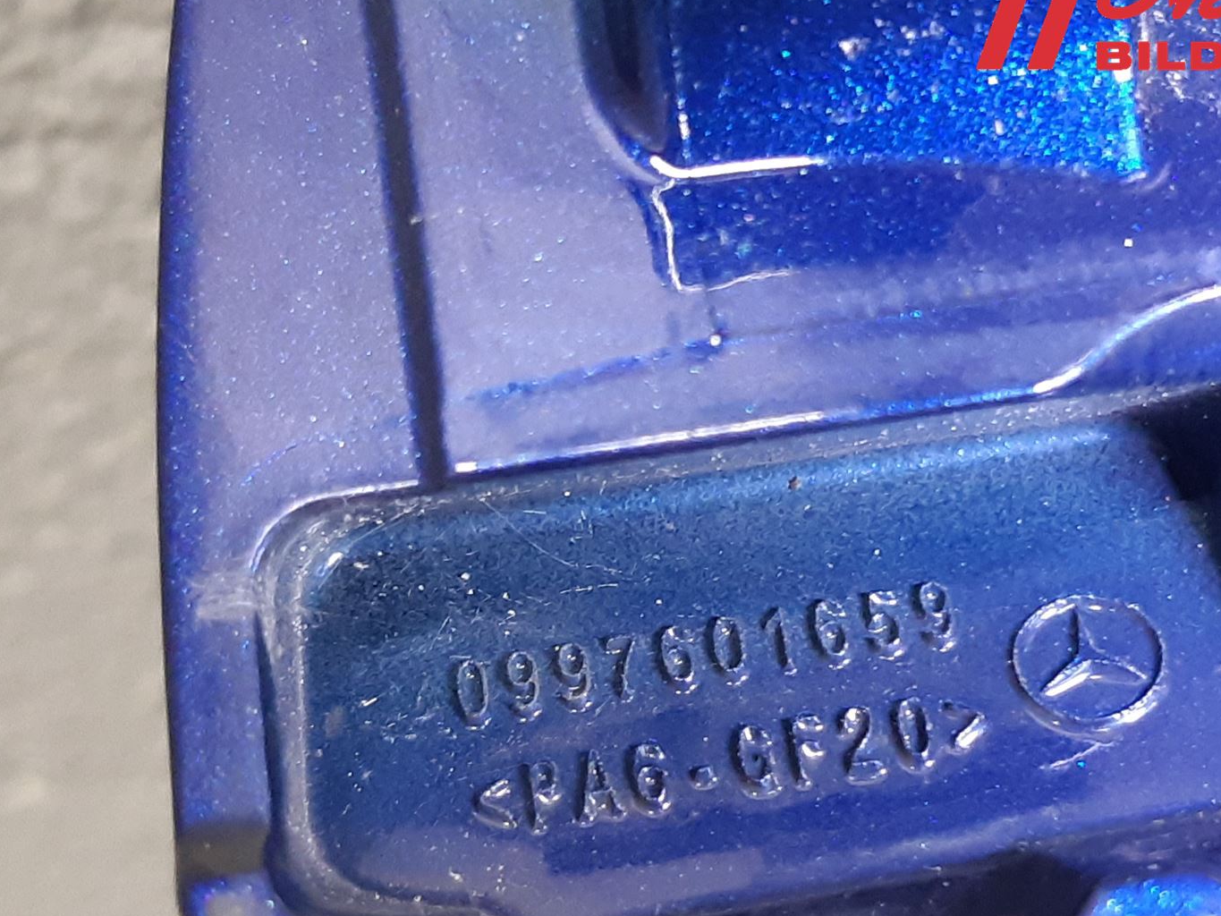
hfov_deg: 47.9
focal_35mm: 39
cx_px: 609
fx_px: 1376
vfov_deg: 36.5
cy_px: 606
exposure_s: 1/33
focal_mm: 3.93
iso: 250
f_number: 1.7
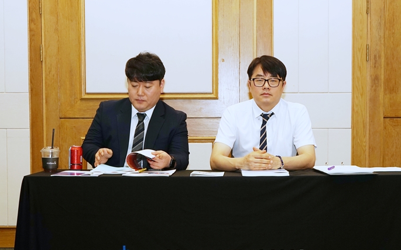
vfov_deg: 22.3
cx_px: 221
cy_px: 147
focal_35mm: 58
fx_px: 634
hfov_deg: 35.1
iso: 400
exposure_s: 1/100
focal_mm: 39
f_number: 7.1
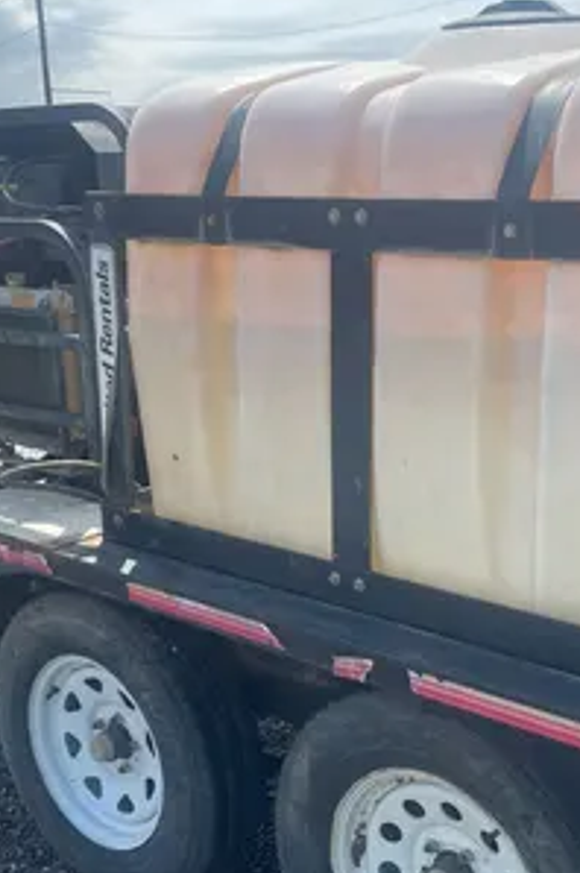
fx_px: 1211
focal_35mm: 50
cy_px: 526
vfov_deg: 39.5
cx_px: 302
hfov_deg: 26.9
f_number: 1.6
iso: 32
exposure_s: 1/2053
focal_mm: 4.2
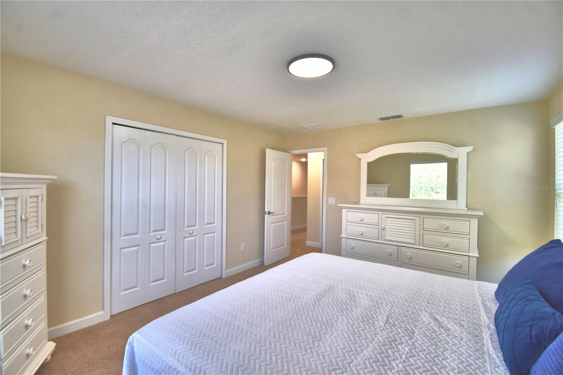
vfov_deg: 77.3
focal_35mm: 15
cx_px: 282
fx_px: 235
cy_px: 188
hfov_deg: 100.4
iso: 360
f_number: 4.5
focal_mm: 10
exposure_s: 1/125
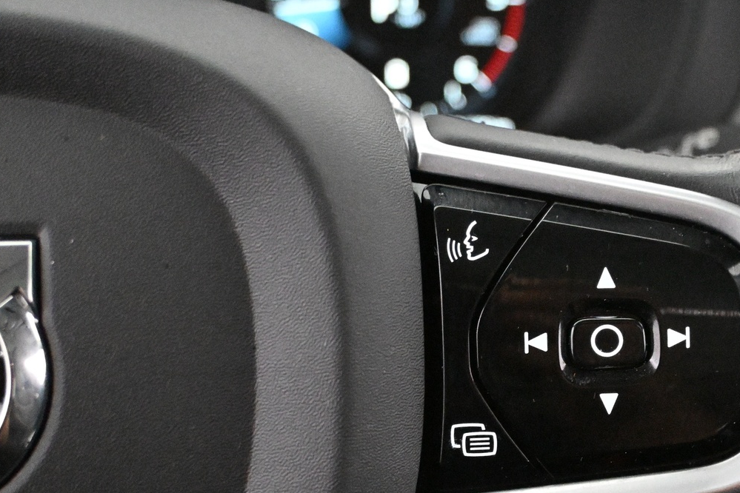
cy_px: 384
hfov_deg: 32.3
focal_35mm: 61
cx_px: 566
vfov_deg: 22.1
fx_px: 1250
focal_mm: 25
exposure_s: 1/60
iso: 12800
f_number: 4.2
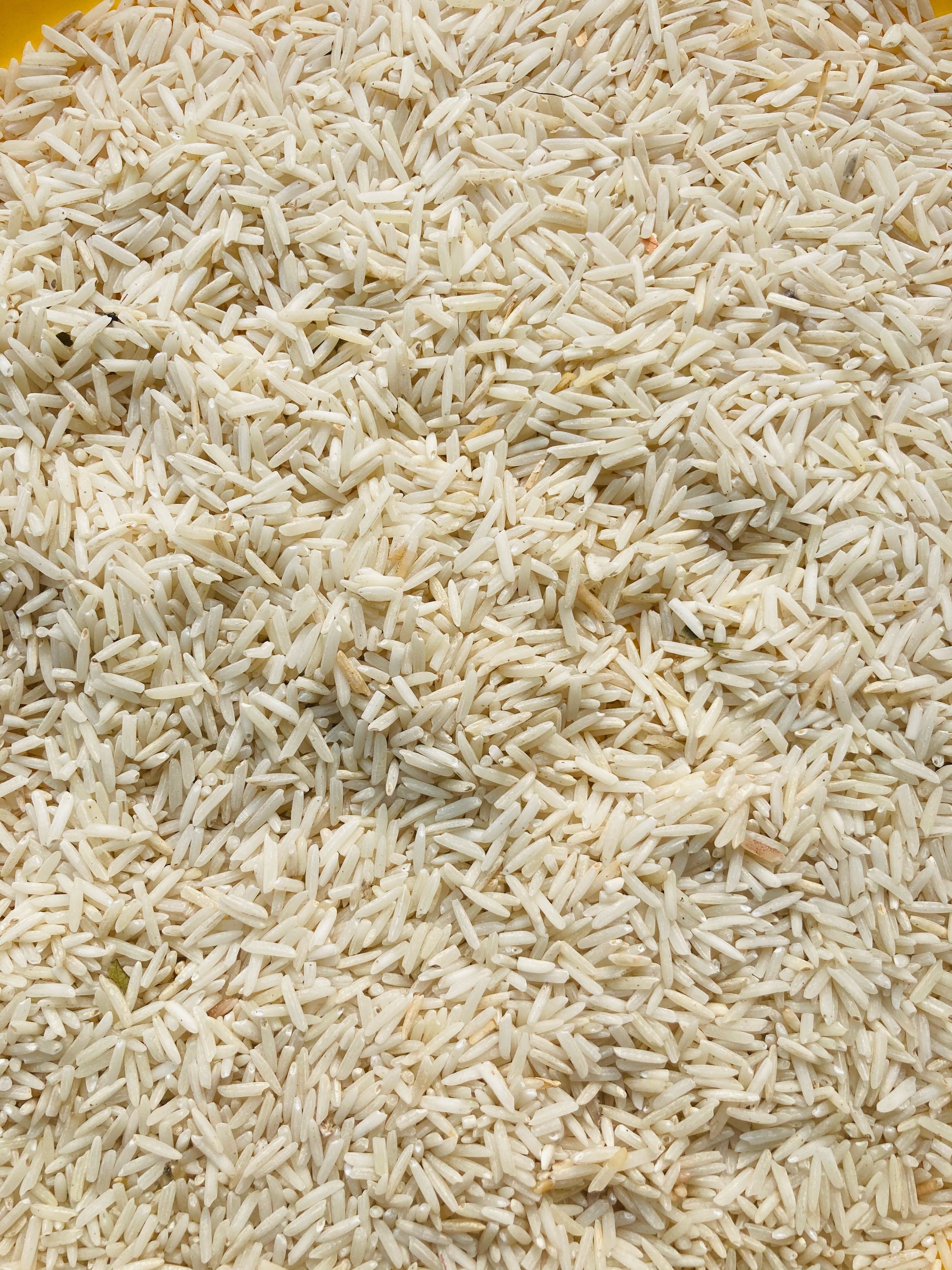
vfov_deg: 63.4
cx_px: 476
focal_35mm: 28
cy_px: 635
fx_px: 1027
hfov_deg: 49.7
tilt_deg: -87.2
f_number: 1.8
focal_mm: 3.99
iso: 20
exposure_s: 1/1333
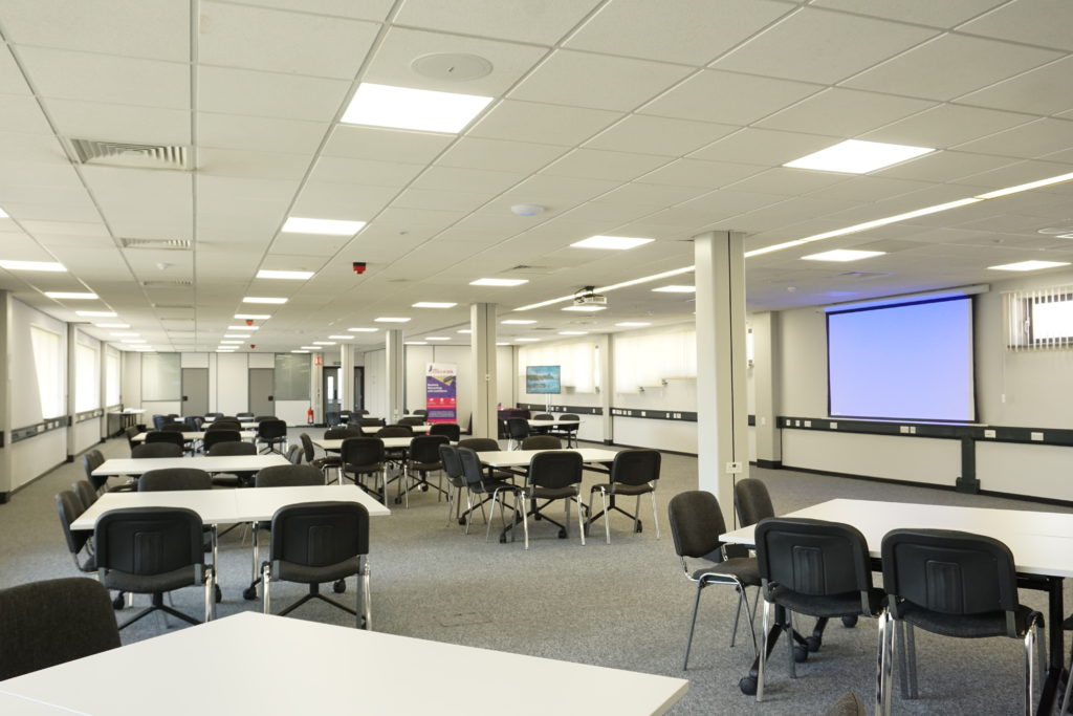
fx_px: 894
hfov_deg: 61.9
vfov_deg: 43.6
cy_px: 358
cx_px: 536
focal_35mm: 30
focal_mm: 20
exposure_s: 1/50
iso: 800
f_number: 6.3
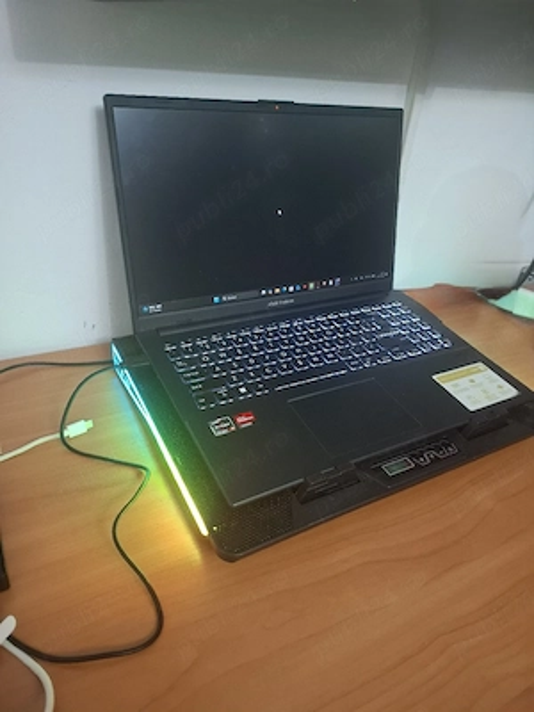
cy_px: 356
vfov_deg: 73.9
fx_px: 473
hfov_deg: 58.9
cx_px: 267
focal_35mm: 23
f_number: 1.8
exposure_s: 1/33
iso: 320
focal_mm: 5.54
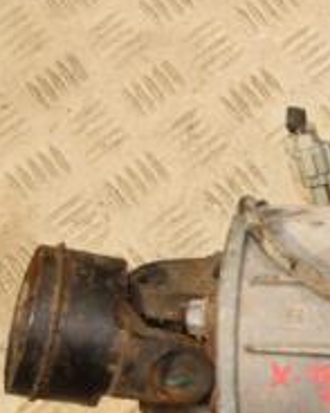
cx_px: 579
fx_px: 1179
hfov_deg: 14.2
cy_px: 294
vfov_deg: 19.8
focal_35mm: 97
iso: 800
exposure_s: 1/200
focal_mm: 21
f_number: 9
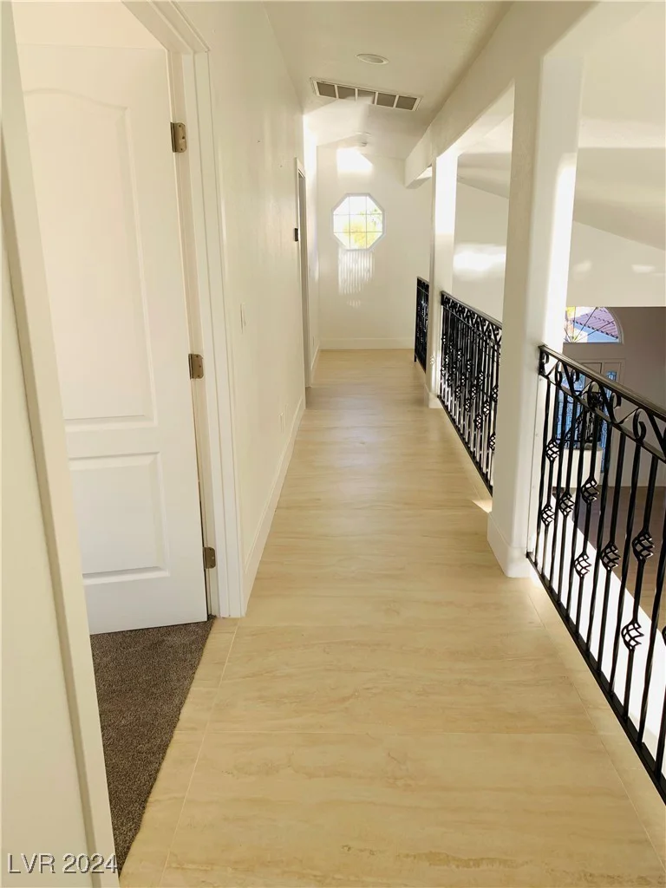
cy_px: 444
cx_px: 333
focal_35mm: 26
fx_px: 667
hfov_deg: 53.1
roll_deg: +0.9
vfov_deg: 67.3
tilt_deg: -15.8
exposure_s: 1/149
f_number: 1.8
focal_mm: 4.25
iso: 25
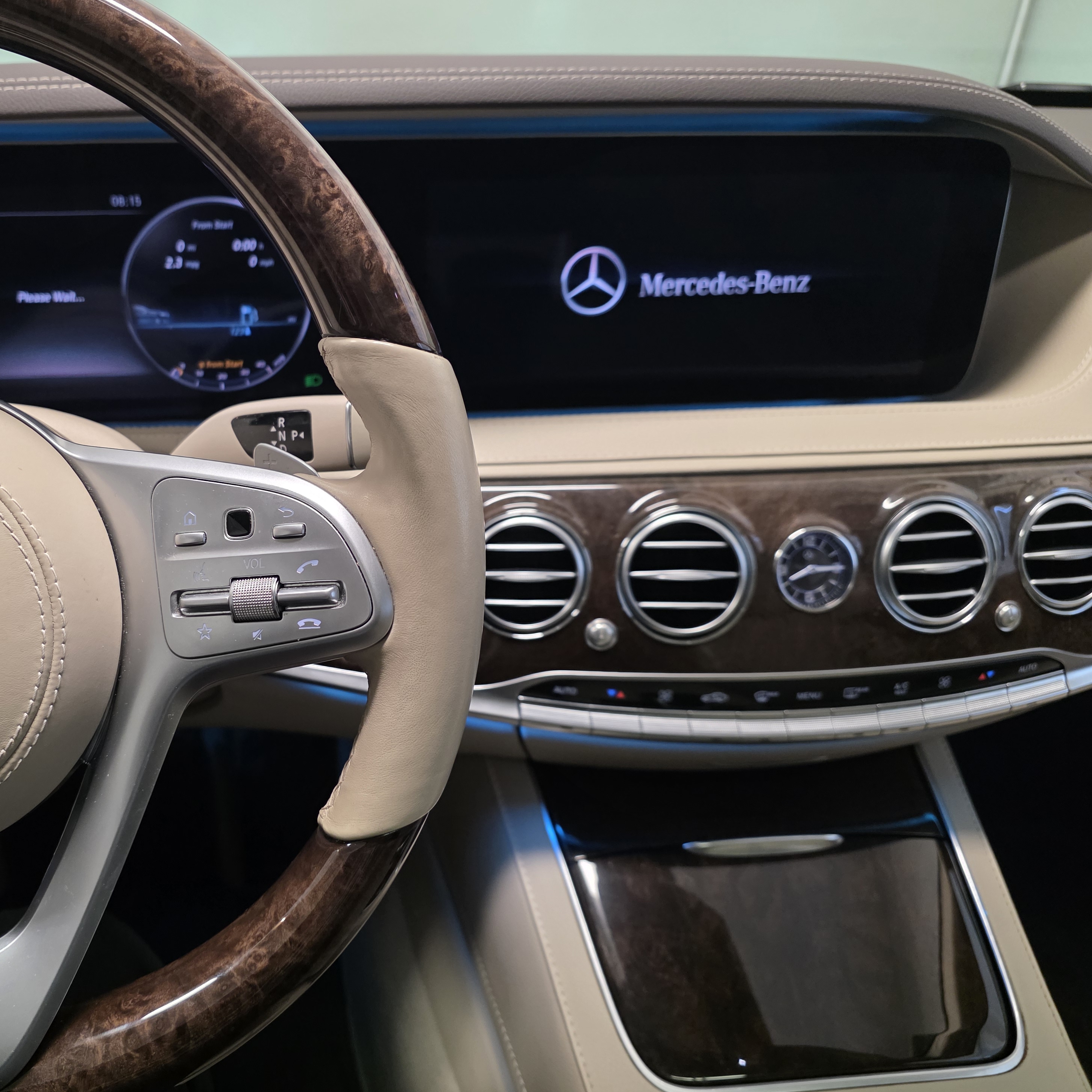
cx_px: 343
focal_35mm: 28
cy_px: 534
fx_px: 999
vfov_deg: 57.3
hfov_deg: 55.8
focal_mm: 6.3
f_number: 1.7
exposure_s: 1/120
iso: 800
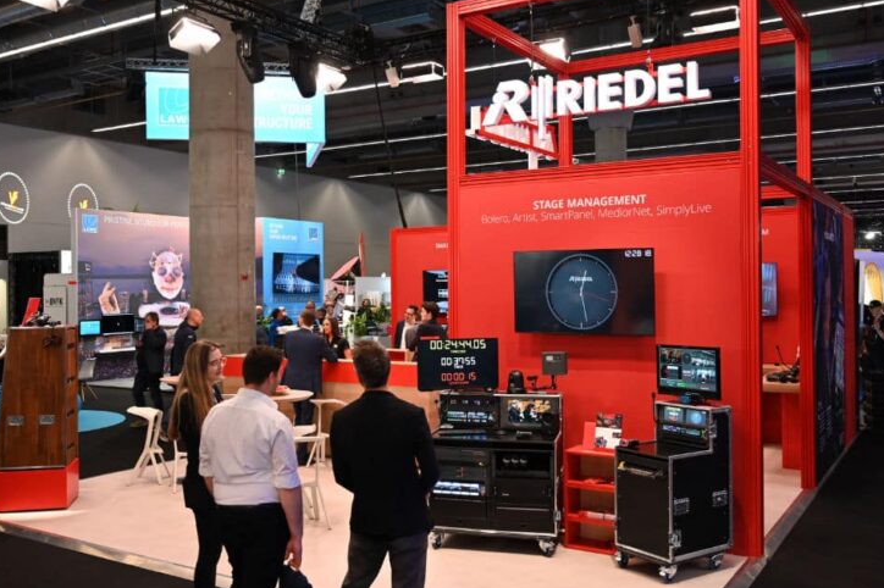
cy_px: 281
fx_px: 859
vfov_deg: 37.8
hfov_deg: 54.4
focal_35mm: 35
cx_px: 422
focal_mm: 33
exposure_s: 1/125
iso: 2000
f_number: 4
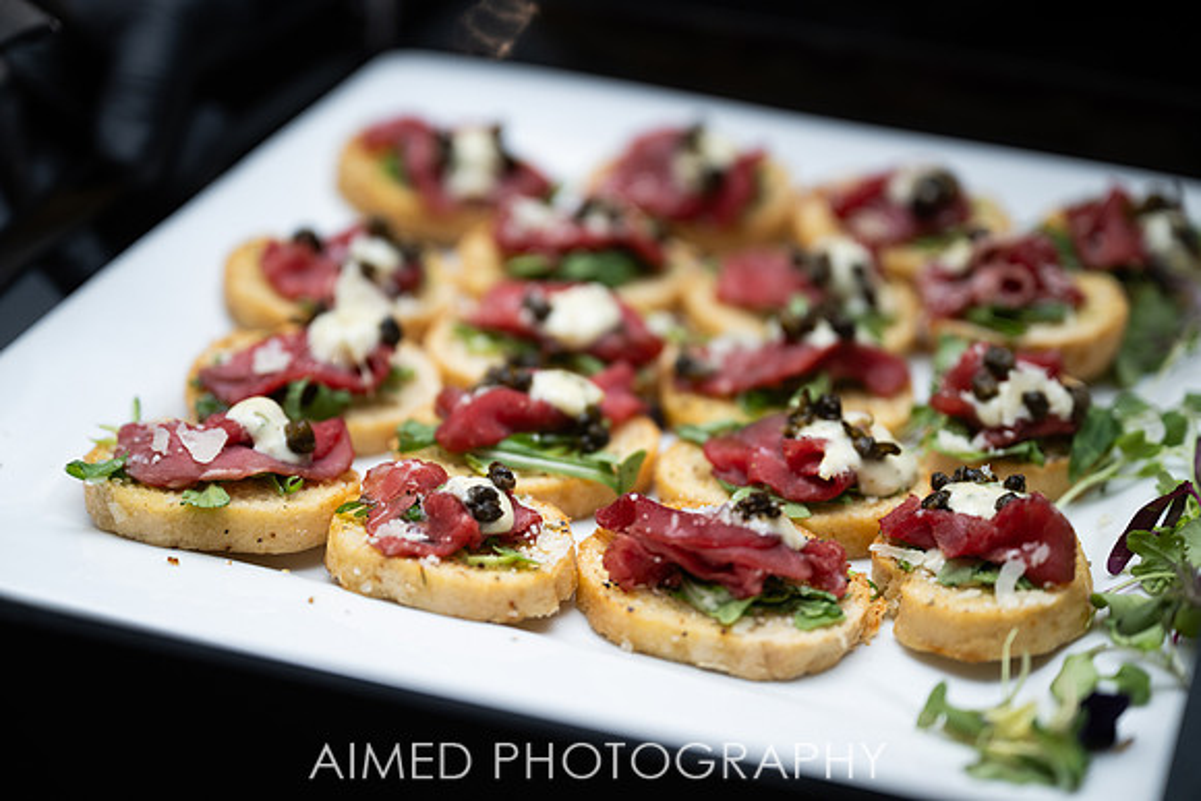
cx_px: 600
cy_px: 400
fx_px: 2336
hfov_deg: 28.8
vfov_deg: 19.5
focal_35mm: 70
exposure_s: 1/200
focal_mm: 70
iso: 640
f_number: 2.8
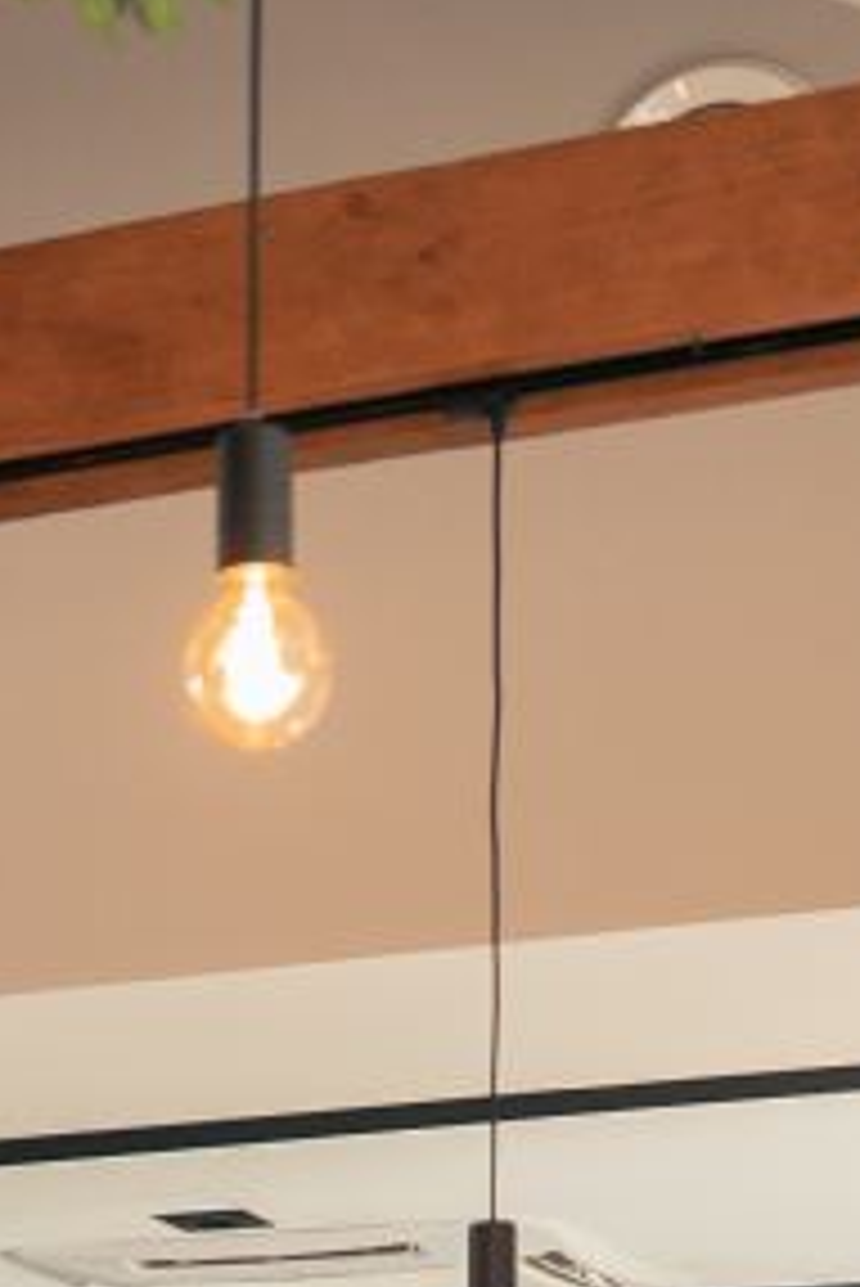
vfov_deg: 14.5
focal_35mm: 126
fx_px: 4509
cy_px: 2210
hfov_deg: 10.4
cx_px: -599
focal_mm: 24
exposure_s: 1/125
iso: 1000
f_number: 2.8
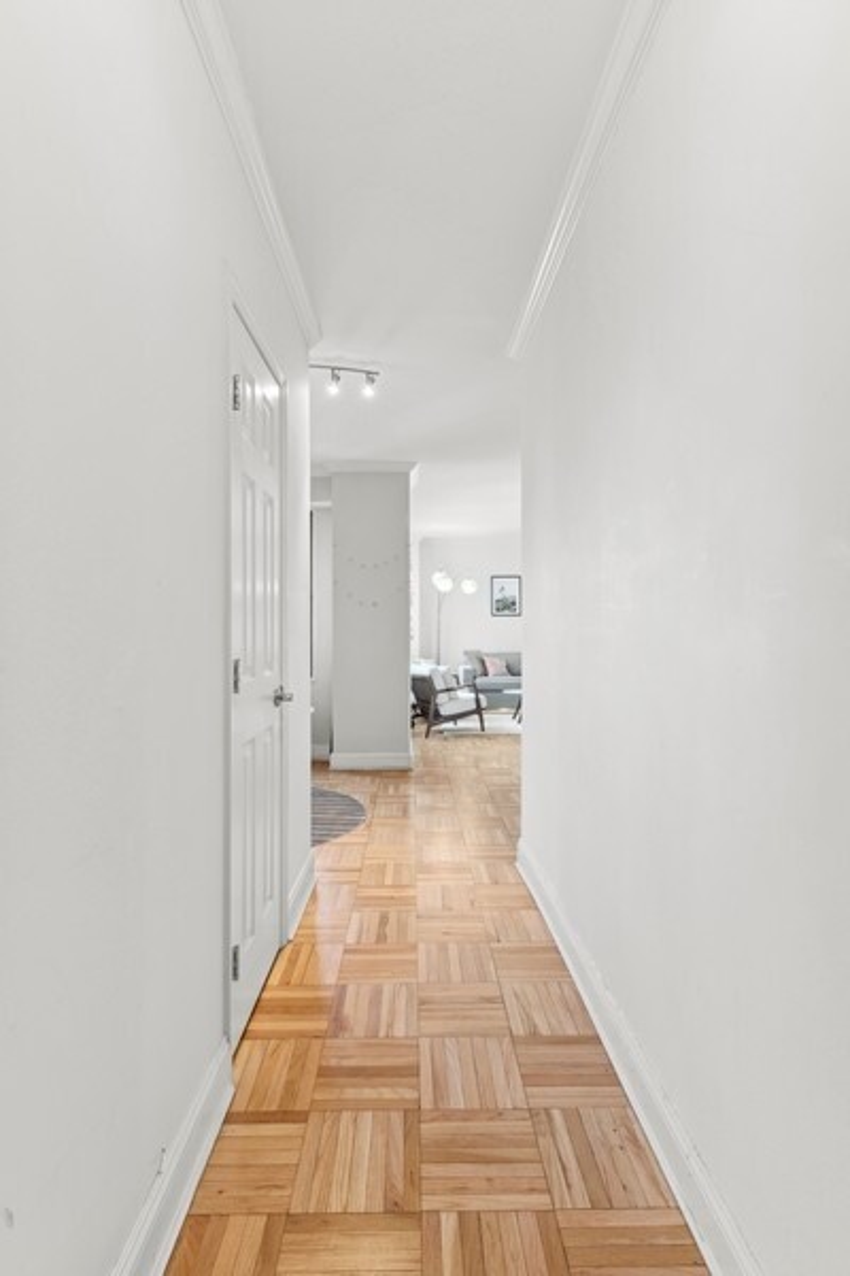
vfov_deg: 93.3
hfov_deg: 70.4
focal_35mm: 17
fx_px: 602
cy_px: 638
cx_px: 425
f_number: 14
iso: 640
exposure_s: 1/8
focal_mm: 17
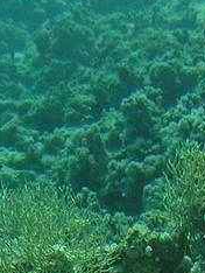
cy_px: 458
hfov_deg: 12.6
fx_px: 914
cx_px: 215
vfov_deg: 15.1
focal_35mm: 116
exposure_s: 1/106
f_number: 4.9
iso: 50
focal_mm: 5.7
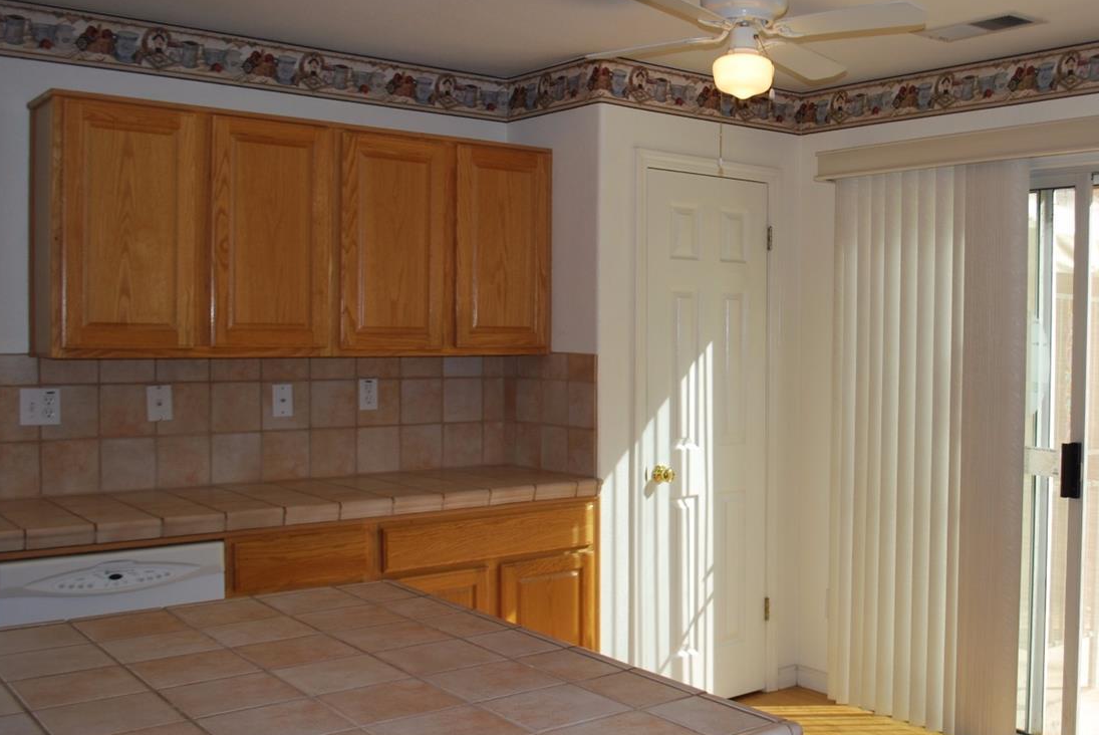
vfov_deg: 36.0
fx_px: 1130
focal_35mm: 37
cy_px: 379
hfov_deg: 50.8
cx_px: 744
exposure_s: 1/160
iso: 100
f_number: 3.8
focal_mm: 18
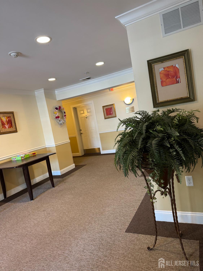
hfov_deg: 56.8
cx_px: 102
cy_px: 136
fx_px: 188
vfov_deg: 71.6
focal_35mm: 24
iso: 320
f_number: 1.78
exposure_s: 1/60
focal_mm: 6.76
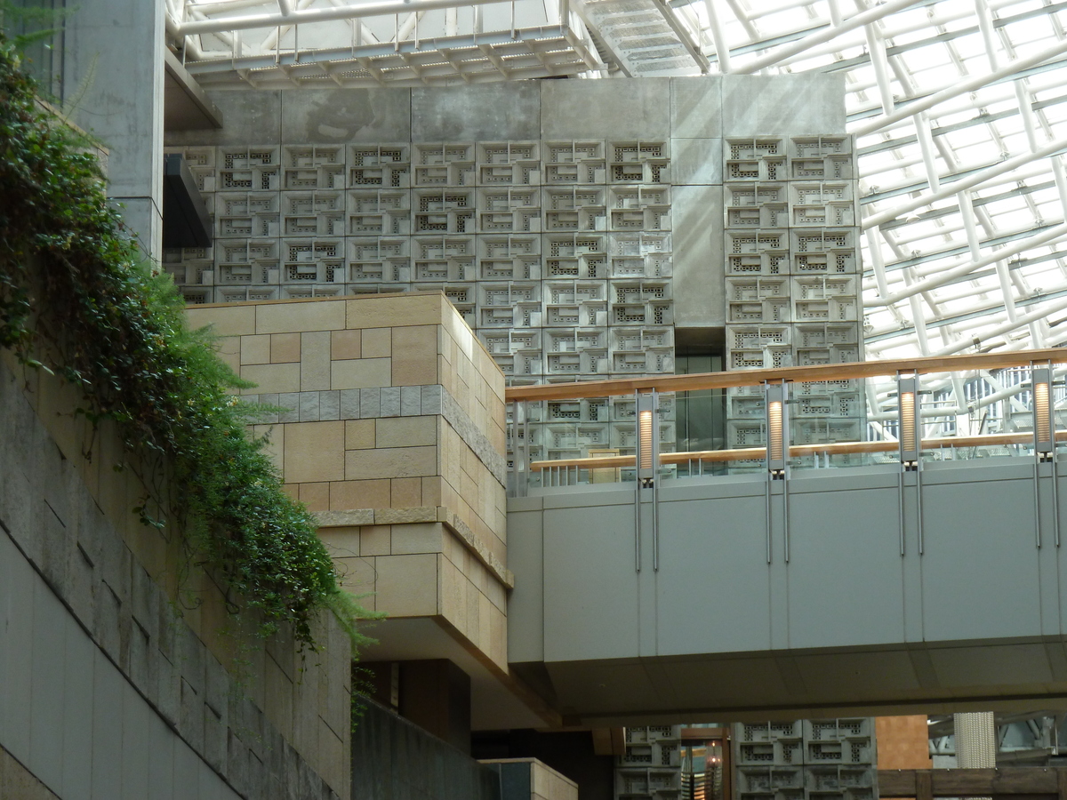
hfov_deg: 16.6
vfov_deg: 12.5
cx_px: 534
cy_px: 400
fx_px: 3668
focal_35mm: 119
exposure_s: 1/50
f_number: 4.4
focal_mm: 19.5
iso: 125
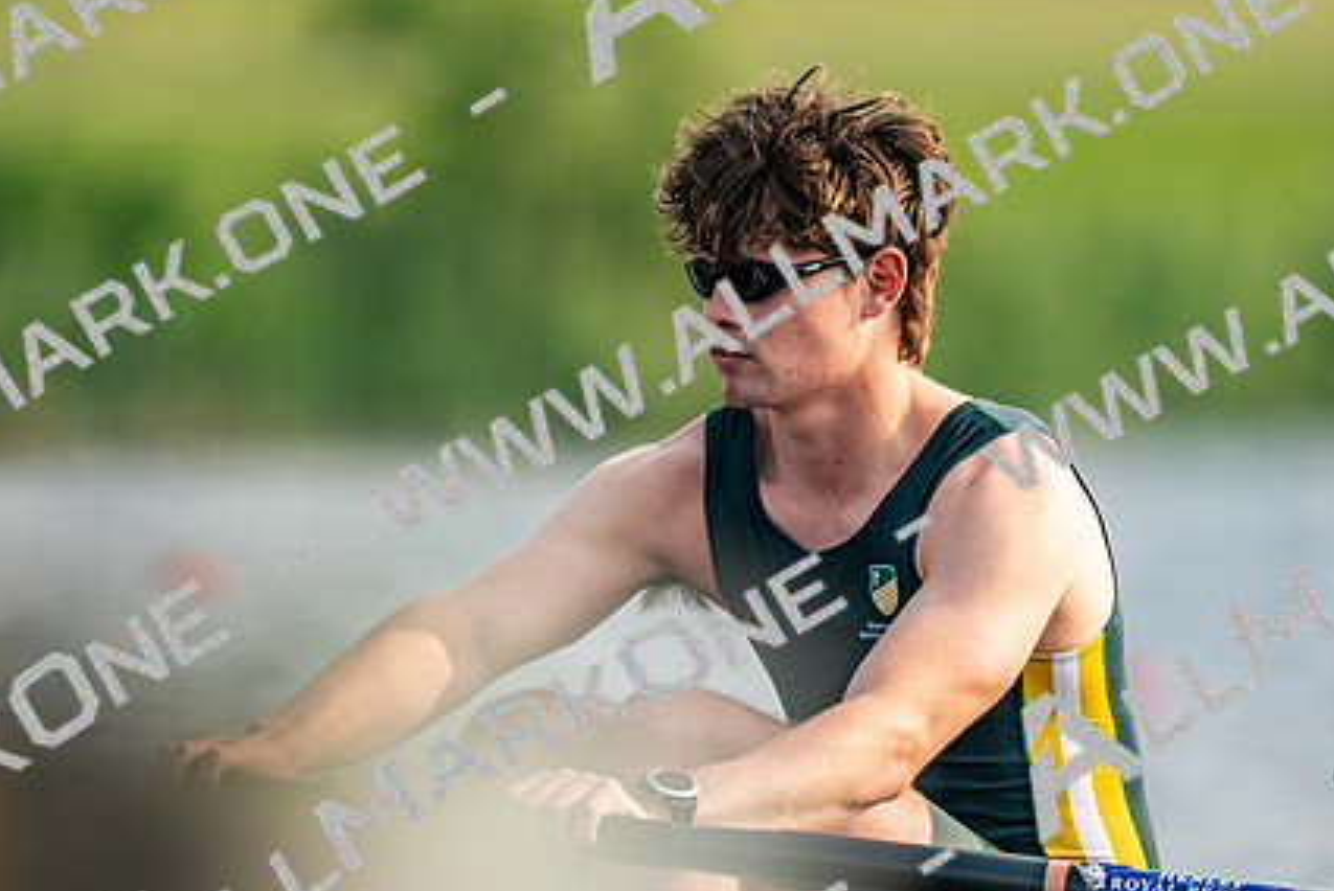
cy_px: 544
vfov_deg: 1.7
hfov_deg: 2.5
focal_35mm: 819
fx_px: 30368
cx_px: 753
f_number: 4
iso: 400
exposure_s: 1/2500
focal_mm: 600
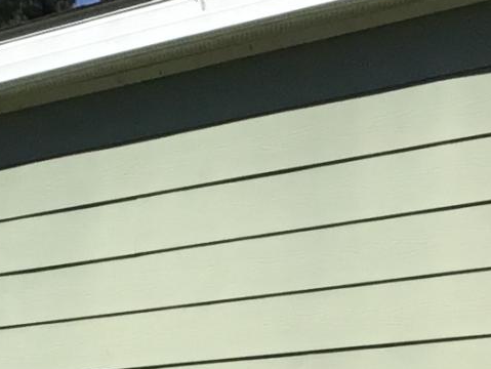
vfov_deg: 7.5
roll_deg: +0.4
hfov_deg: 10.2
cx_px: 161
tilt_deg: -1.5
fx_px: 2754
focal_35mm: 194
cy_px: 615
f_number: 2.4
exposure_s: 1/2551
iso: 25
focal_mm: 3.3
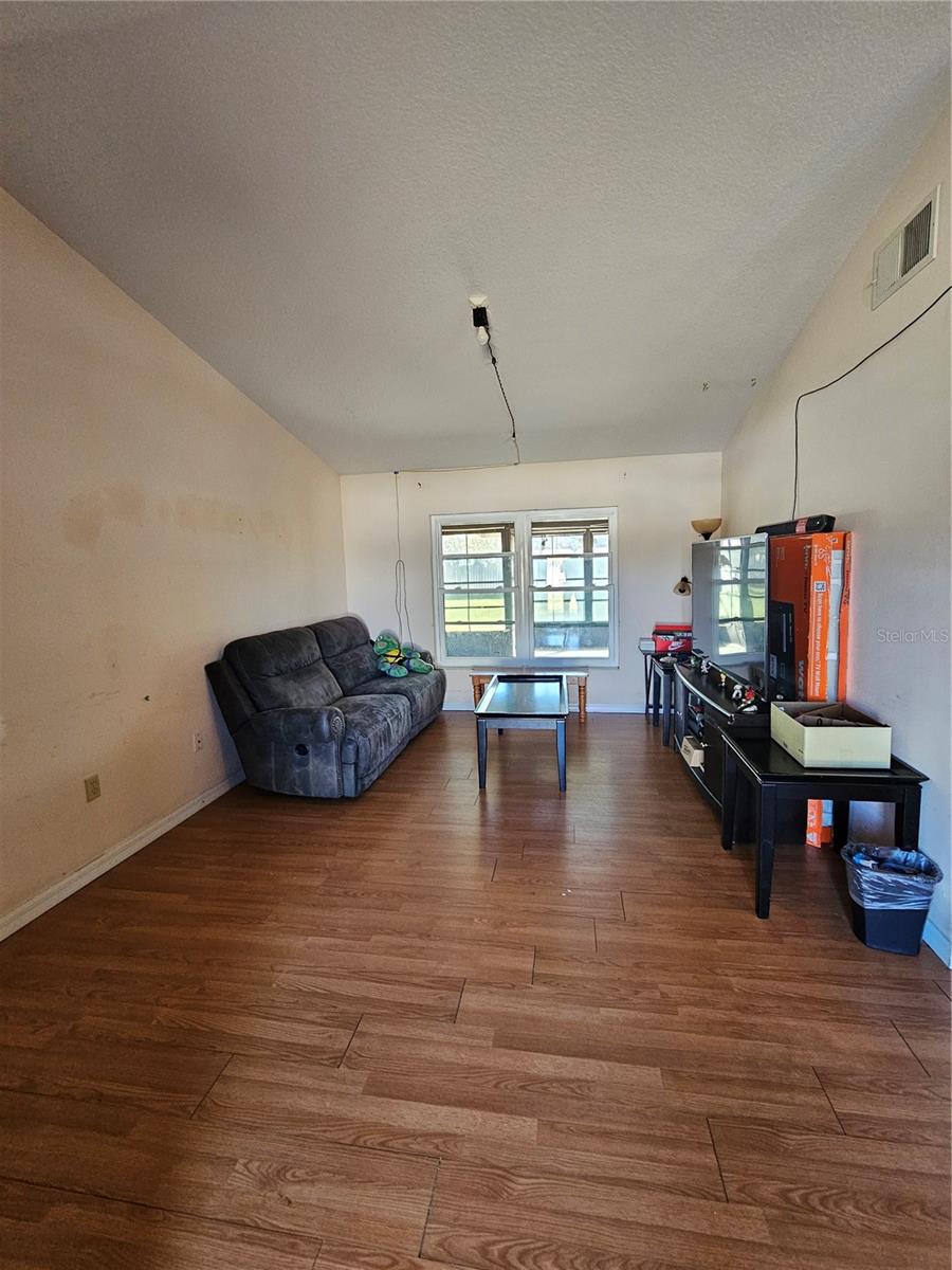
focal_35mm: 13
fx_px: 477
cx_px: 476
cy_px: 635
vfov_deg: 106.2
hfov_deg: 89.9
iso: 320
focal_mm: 2.2
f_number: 2.2
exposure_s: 1/40
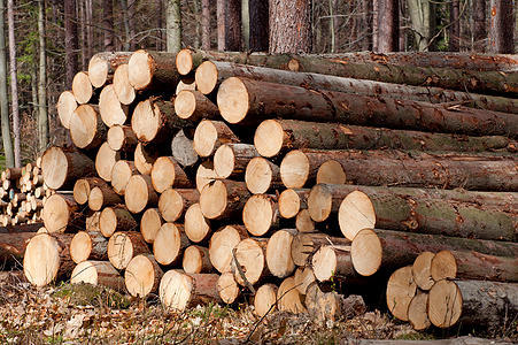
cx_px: 259
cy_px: 172
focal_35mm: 105
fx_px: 1510
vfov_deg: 13.0
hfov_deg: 19.5
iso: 200
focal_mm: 70
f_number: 8
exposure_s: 1/400
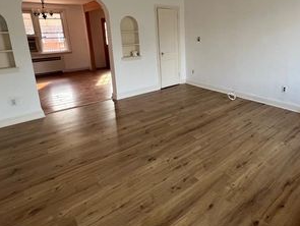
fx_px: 191
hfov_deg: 75.0
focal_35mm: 22
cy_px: 80
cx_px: 188
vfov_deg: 60.1
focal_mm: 1.57
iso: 160
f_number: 1.8
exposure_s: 1/99
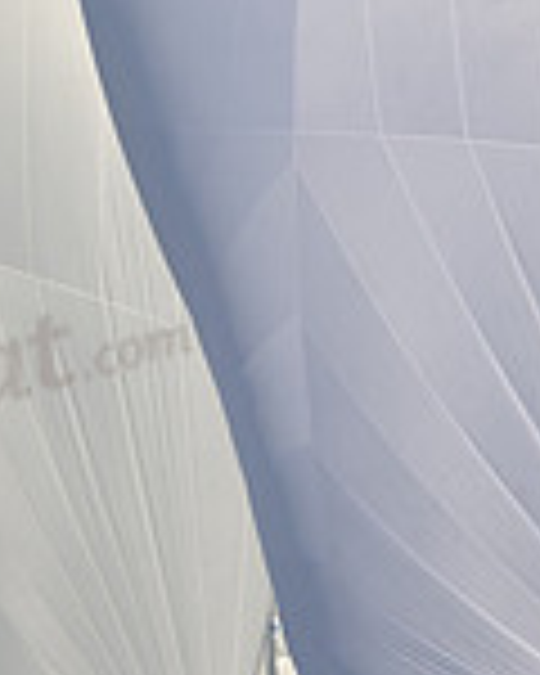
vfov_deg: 1.6
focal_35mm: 1238
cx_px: 425
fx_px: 24732
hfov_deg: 1.3
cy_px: 108
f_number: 8
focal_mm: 340
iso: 250
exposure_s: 1/1250
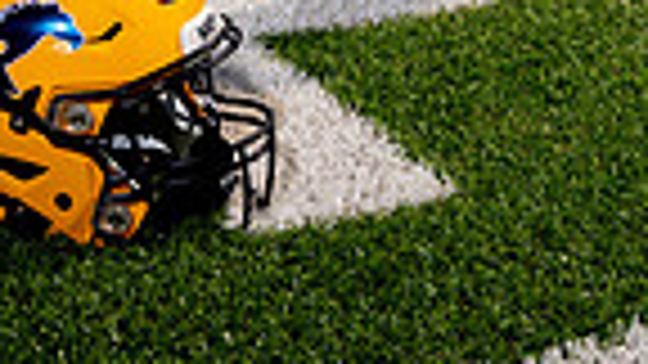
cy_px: -490
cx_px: 392
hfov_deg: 20.3
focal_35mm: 105
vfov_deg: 10.1
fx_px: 1804
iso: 100
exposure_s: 1/250
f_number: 7.1
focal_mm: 32
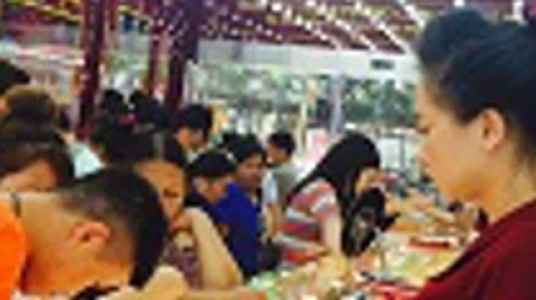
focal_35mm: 59
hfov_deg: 34.9
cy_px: 203
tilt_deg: -4.8
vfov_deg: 20.2
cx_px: 146
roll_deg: -8.3
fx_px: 838
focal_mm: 4.15
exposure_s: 1/120
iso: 50
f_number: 2.2
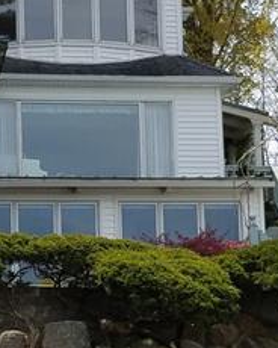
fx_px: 545
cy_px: 215
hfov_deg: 28.4
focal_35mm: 53
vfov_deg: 35.2
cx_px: 88
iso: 40
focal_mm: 4.2
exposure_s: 1/2036
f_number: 1.7
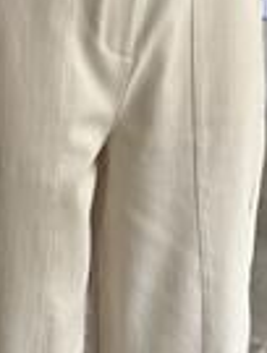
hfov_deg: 9.9
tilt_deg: -44.7
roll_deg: +3.3
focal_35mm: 151
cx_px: 68
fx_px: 1546
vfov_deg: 13.0
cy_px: 243
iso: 160
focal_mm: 6.86
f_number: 1.78
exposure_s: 1/60
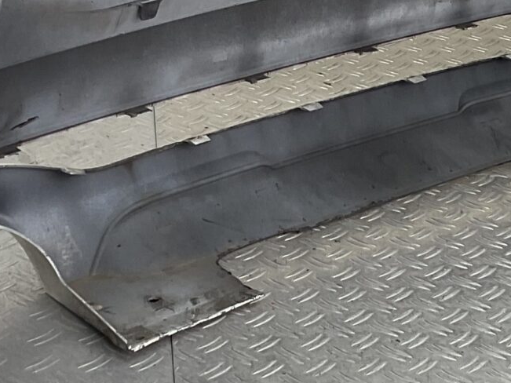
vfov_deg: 13.0
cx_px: 404
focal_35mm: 114
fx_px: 1683
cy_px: 137
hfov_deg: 17.1
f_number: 1.8
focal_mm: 3
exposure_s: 1/109
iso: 16
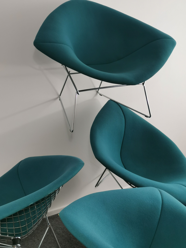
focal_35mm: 50
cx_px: 93
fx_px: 358
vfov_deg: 38.2
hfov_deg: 29.1
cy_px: 124
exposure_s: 1/100
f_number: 1.8
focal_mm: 5.58
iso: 125
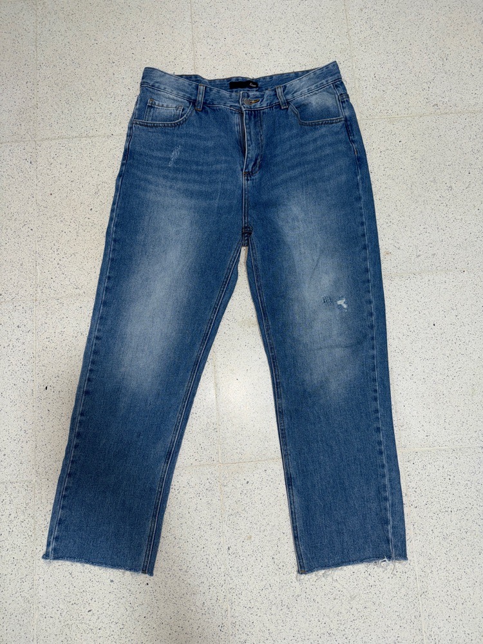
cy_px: 322
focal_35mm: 24
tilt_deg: -80.3
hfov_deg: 56.8
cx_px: 242
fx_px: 446
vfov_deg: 71.6
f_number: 1.78
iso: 64
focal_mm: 6.76
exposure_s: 1/49
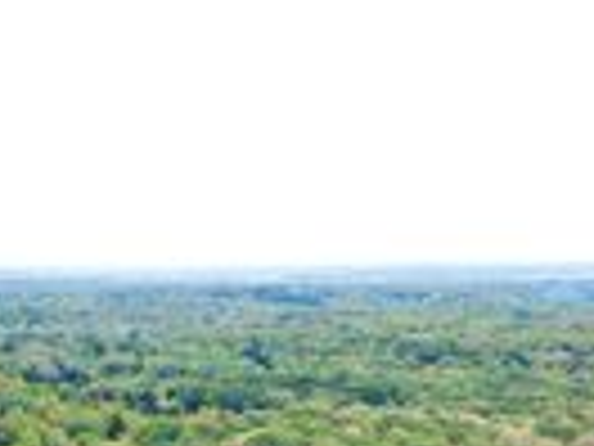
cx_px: 205
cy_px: 660
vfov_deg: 16.0
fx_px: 1459
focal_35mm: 85
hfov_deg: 22.9
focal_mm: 4.7
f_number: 2.2
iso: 100
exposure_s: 1/1047
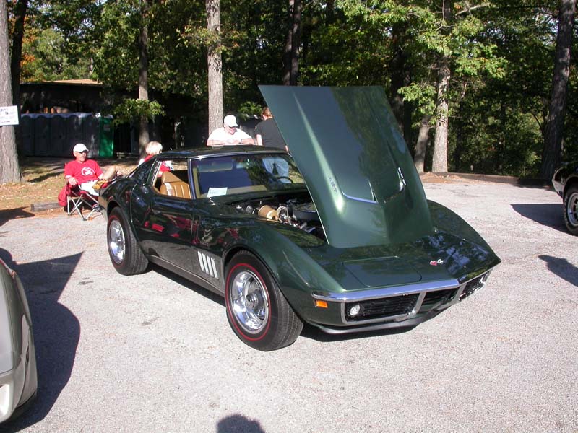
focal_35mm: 38
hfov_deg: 49.0
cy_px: 216
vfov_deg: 37.7
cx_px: 289
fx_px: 635
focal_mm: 7.85
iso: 100
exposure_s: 1/239
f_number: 6
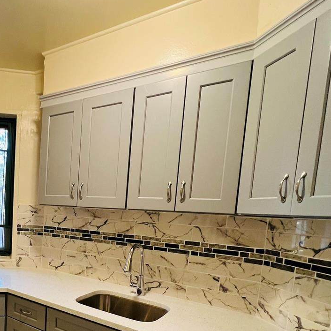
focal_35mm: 25
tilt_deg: -5.6
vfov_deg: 60.5
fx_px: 270
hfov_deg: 58.1
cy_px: 236
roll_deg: -2.3
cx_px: 65
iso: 250
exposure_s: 1/120
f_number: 1.8
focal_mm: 1.57
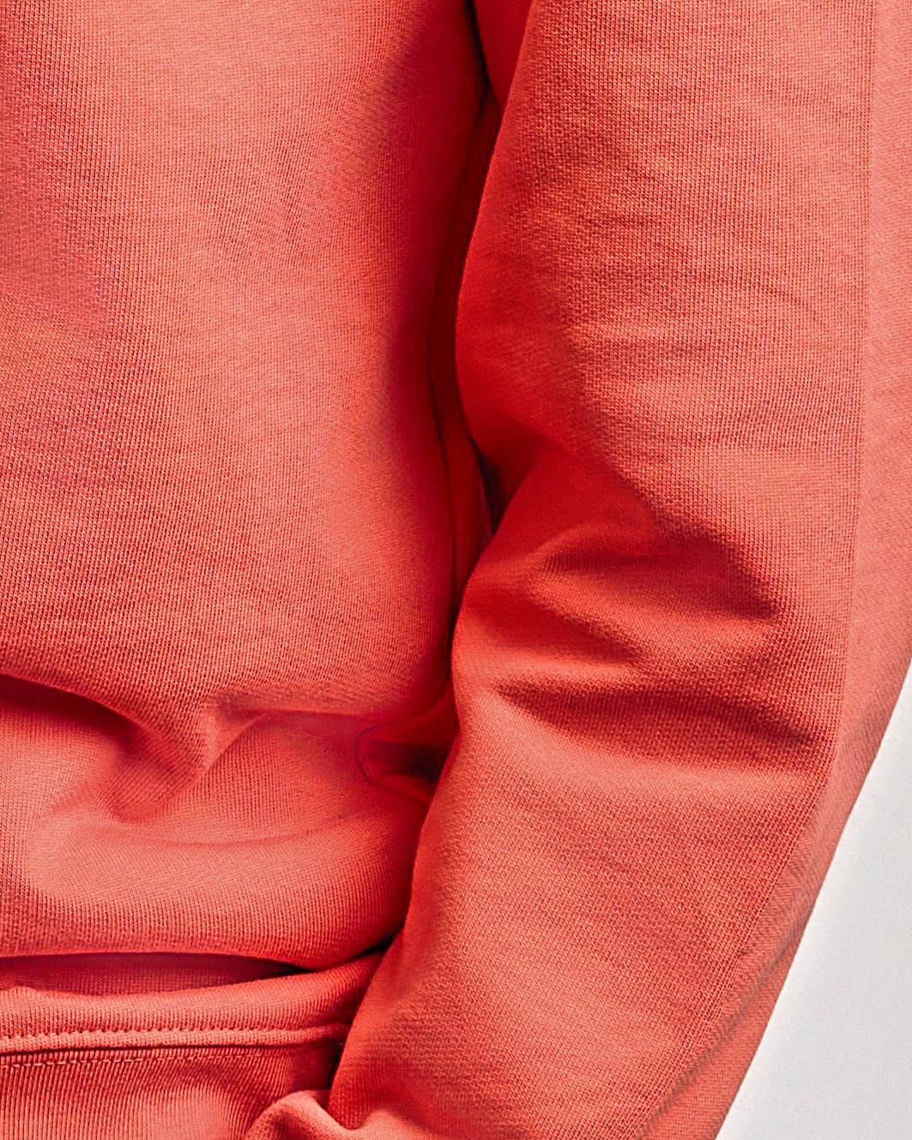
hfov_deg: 4.7
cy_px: -630
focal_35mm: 328
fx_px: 11068
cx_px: -262
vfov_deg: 5.8
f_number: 9
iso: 320
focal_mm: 50
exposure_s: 1/160
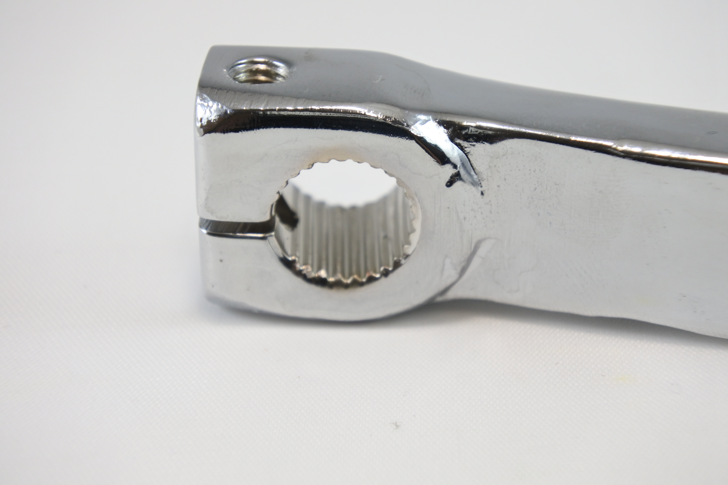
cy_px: 242
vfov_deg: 16.9
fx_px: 1638
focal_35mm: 81
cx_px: 364
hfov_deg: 25.1
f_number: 5.6
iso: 500
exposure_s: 1/125
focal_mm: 30
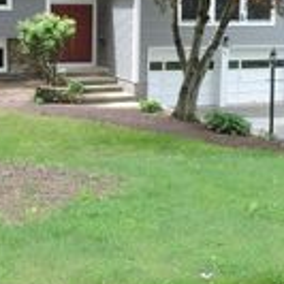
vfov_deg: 21.6
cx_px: 90
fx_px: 743
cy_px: 131
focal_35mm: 80
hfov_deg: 21.6
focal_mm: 4.3
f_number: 3
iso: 100
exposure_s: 1/160
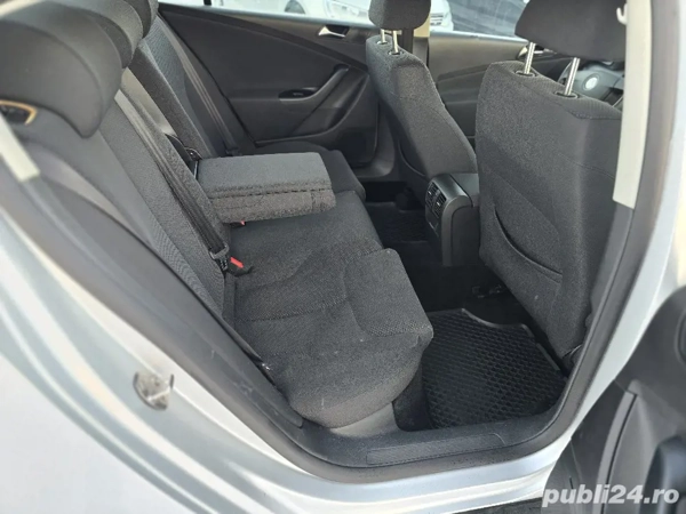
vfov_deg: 58.9
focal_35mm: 23
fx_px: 456
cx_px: 343
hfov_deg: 73.9
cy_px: 257
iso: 500
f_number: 1.7
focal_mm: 6.3
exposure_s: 1/101
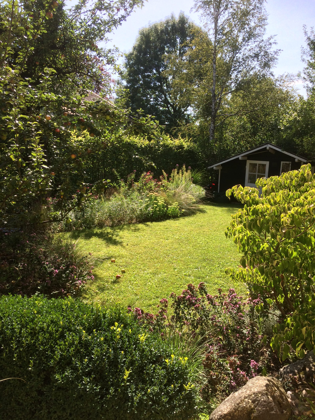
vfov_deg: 61.7
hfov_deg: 48.2
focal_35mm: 29
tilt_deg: -10.8
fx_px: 352
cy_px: 210
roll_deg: +1.2
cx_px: 158
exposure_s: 1/954
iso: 32
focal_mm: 4.15
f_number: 2.2
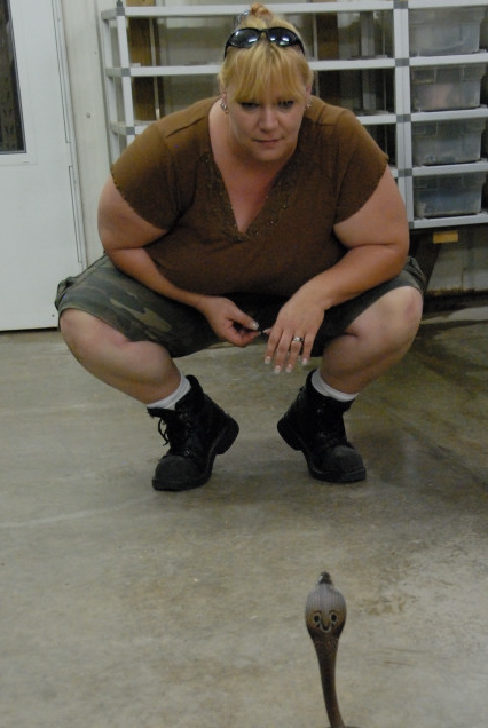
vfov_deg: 27.5
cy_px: 480
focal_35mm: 73
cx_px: 329
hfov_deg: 18.7
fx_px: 1479
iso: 1600
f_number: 4.2
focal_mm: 32
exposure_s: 1/60
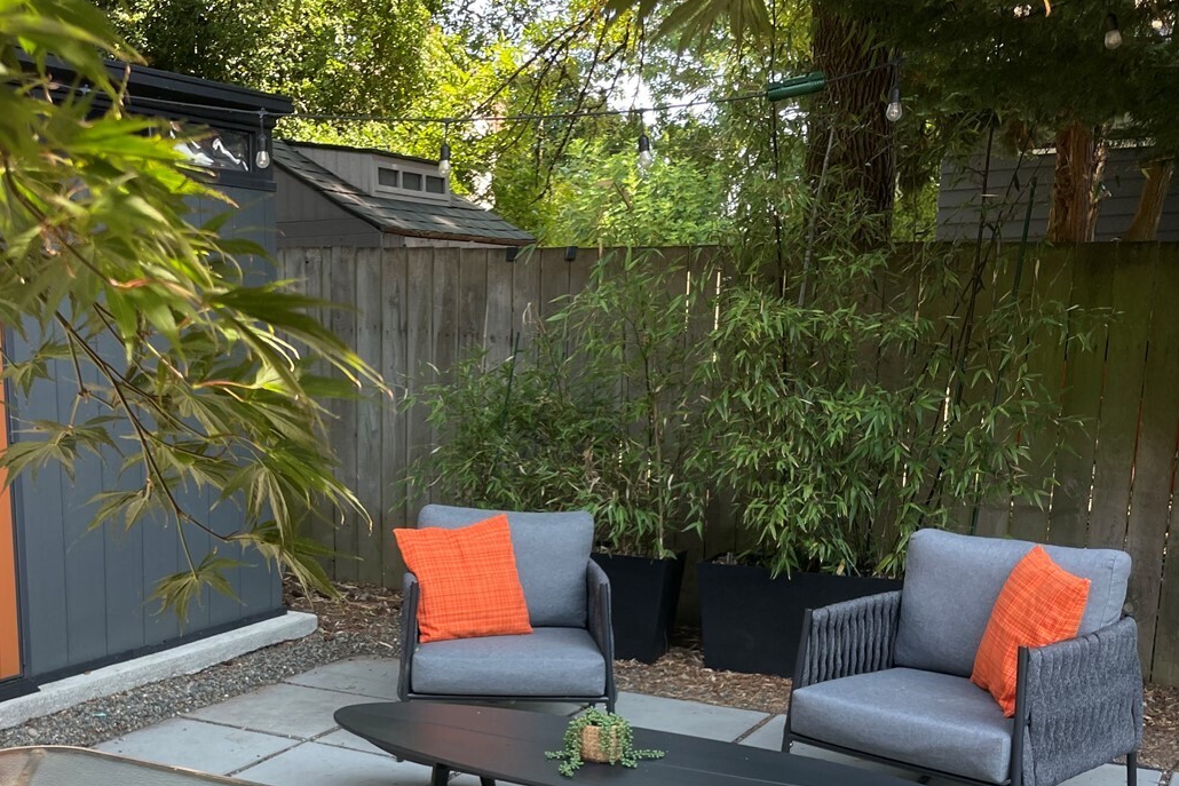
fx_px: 1376
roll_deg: +0.8
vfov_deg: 31.2
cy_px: 614
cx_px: 359
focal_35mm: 42
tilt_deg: -10.9
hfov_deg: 45.4
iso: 32
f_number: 1.6
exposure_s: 1/204
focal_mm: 4.2
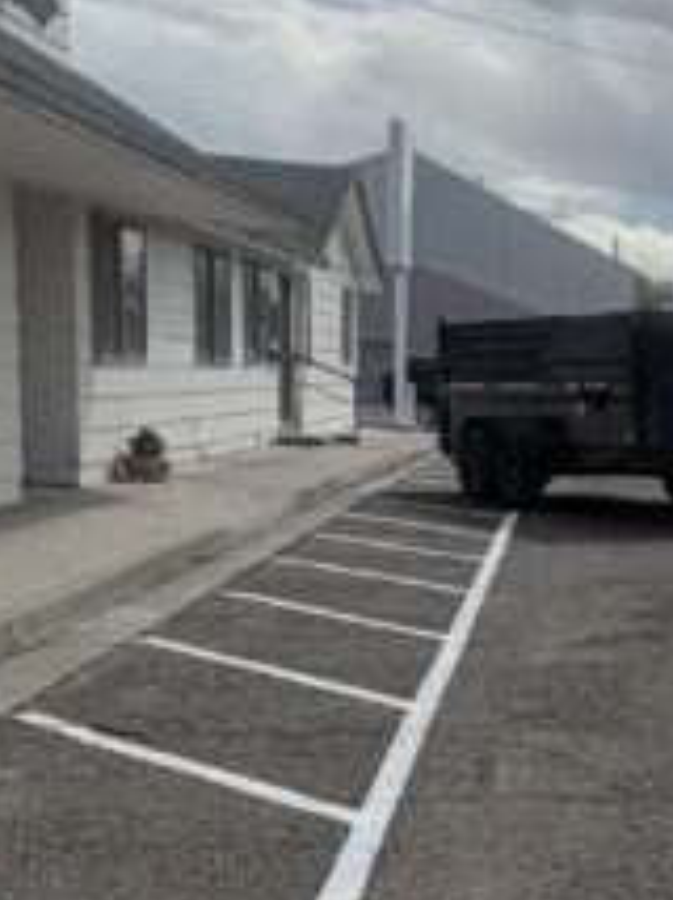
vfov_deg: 28.4
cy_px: 719
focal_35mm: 67
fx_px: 1740
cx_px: 1089
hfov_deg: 18.6
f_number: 2.2
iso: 20
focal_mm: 2.22
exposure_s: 1/1497
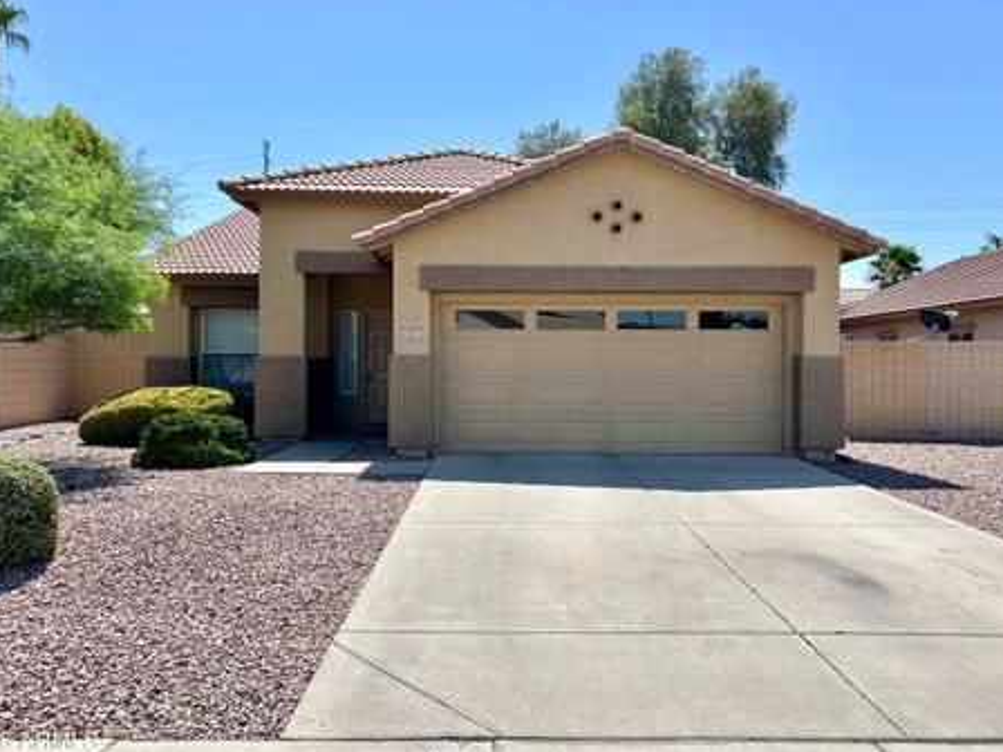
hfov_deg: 61.6
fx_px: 840
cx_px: 517
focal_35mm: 29
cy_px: 359
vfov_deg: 48.2
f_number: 1.5
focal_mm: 5.7
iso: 50
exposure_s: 1/4630
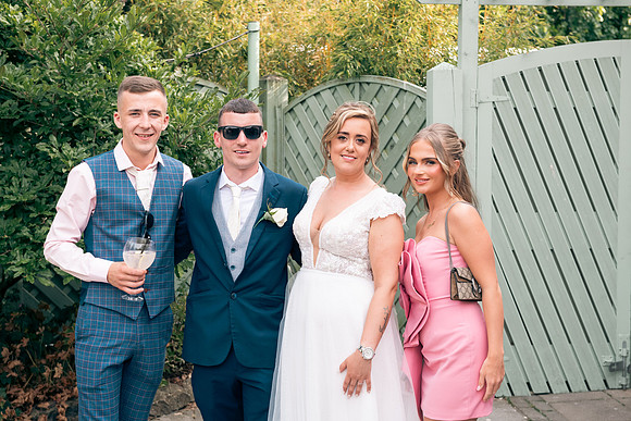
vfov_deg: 22.6
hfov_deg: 33.4
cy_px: 210
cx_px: 316
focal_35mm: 60
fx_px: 1052
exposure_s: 1/160
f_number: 6.3
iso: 160
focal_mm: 60
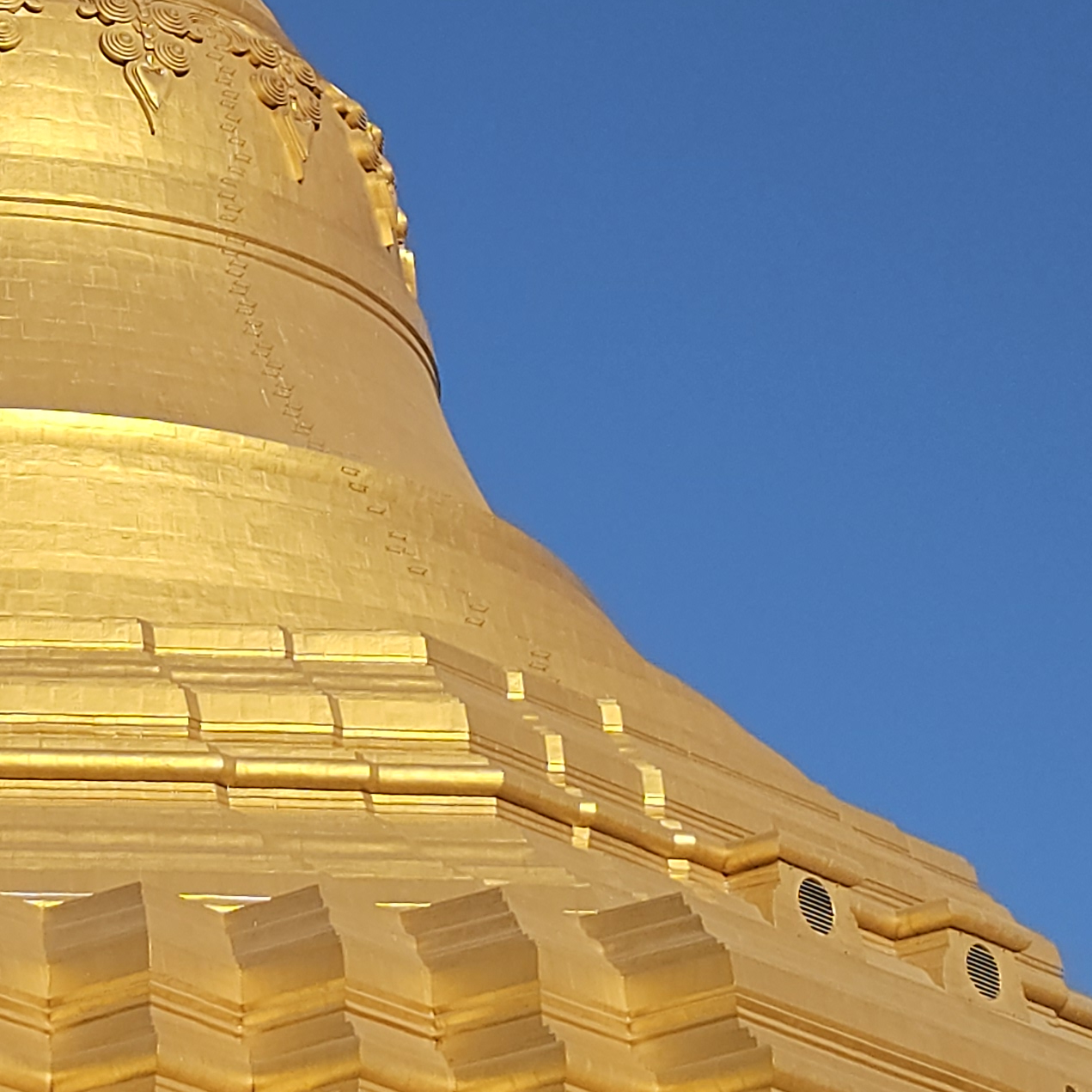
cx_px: -24
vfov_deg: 25.2
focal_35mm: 64
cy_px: -76
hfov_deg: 25.4
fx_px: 2284
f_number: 1.7
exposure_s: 1/1384
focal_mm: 6.3
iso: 10
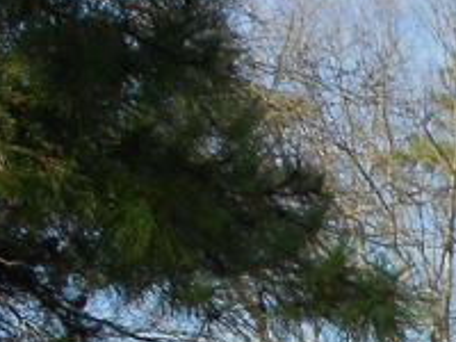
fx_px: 1752
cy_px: 739
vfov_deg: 10.1
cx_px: 905
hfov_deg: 12.9
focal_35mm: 133
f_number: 3.2
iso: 80
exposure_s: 1/640
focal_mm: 4.6
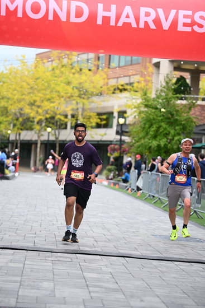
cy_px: 154
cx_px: 102
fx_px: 777
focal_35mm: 91
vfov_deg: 22.4
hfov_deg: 15.0
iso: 640
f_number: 2.8
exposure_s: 1/2000
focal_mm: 91
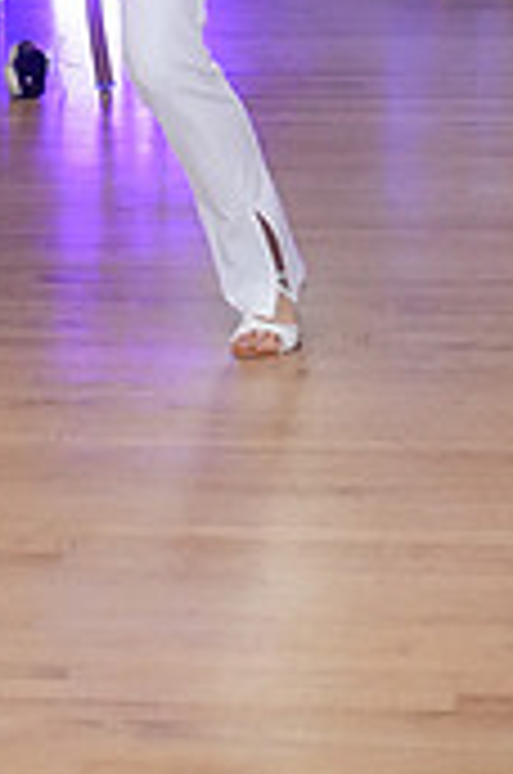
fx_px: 3627
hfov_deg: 8.0
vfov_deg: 11.6
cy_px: -414
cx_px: -164
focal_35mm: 169
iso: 8000
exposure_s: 1/250
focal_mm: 50
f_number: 3.2
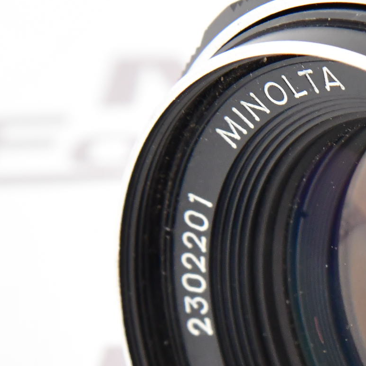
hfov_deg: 3.2
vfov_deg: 3.2
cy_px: 373
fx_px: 6531
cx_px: 539
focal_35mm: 546
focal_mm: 120
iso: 2500
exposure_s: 1/200
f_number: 11
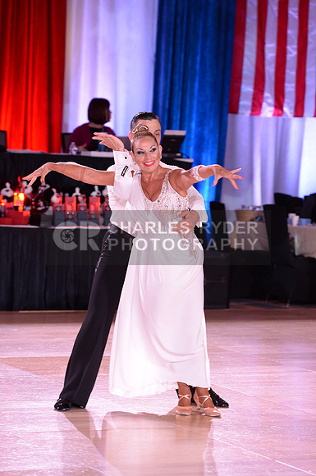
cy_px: 238
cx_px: 158
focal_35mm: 150
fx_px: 1981
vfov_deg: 13.7
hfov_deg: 9.1
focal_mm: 150
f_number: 4
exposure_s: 1/250
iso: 1600
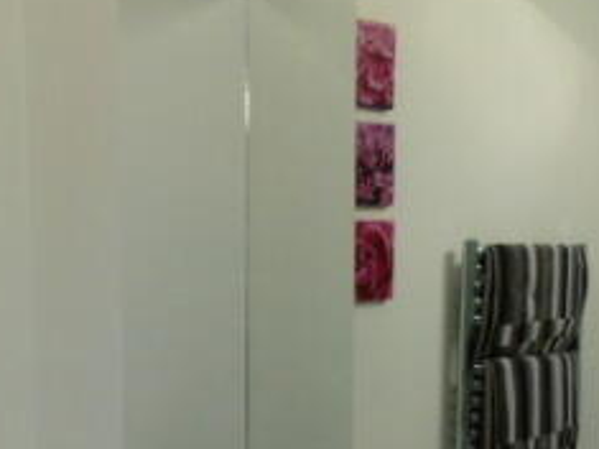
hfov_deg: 31.1
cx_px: 218
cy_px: 458
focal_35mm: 62
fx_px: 1072
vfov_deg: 22.6
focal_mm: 4.5
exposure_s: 1/100
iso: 100
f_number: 2.8
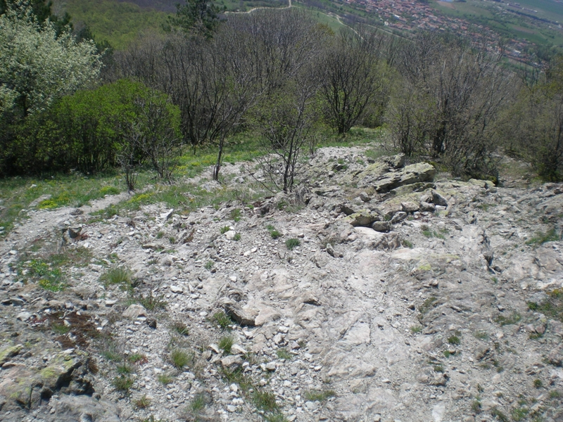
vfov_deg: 37.7
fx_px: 618
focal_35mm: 38
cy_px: 211
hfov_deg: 49.0
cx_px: 282
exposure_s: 1/395
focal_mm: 6.3
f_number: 4.6
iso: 50
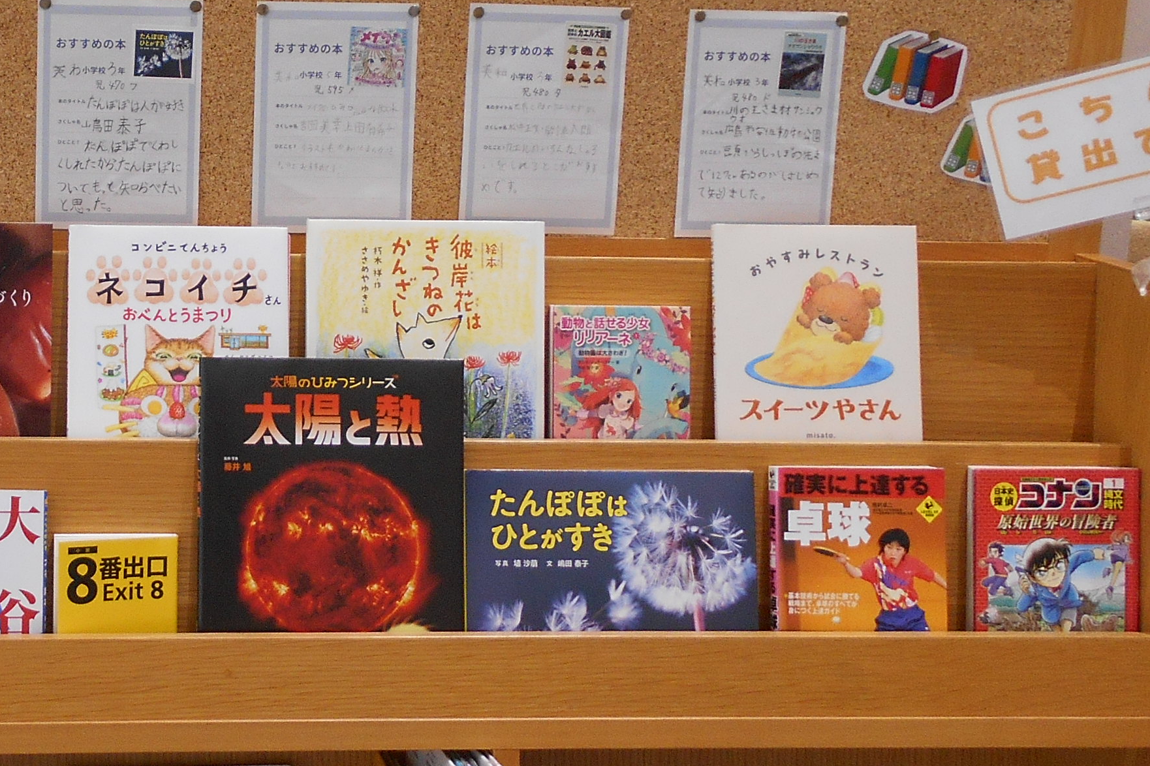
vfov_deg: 24.1
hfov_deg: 34.0
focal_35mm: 56
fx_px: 1788
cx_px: 145
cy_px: 269
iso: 140
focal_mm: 4.6
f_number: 3.2
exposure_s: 1/30
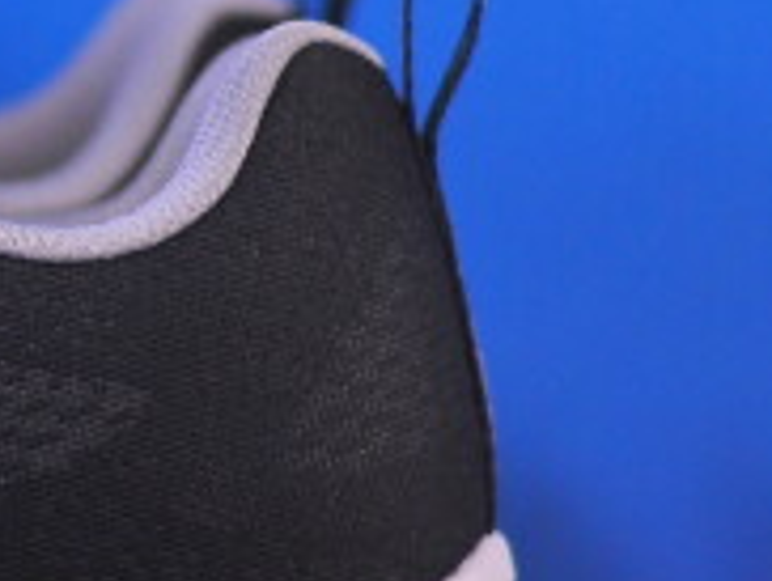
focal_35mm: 316
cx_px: -657
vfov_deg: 4.7
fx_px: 7057
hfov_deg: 6.1
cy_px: 129
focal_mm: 50
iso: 250
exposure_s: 1/320
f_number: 2.2
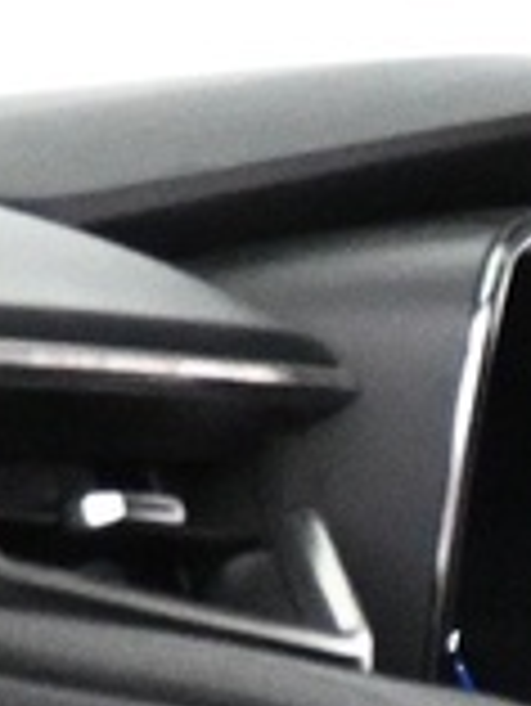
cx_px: 1940
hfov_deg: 5.6
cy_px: 917
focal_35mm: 238
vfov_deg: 8.2
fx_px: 4861
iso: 4000
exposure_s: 1/60
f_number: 3.5
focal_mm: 16
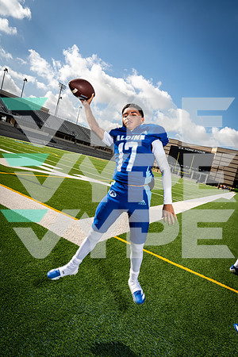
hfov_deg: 53.1
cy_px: 178
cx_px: 119
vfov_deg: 73.7
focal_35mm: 24
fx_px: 238
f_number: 8
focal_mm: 24
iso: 125
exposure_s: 1/250
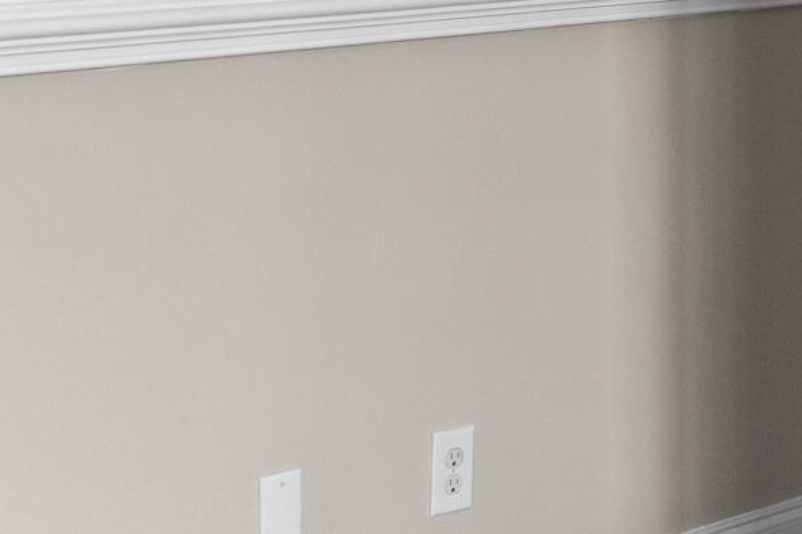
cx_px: 1328
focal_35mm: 122
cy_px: -227
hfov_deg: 15.1
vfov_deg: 10.9
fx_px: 2717
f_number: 2.8
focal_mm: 24
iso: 800
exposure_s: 1/125
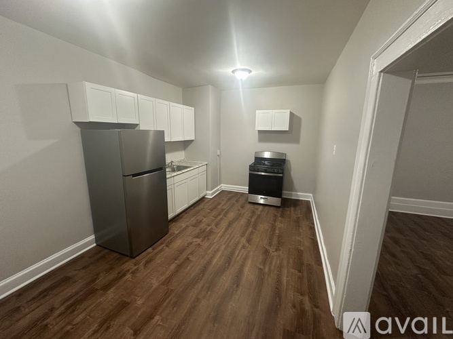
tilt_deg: -11.4
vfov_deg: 85.7
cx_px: 226
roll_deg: -0.4
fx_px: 183
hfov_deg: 102.1
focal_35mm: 14
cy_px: 170
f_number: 2.2
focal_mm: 2.22
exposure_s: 1/60
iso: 200
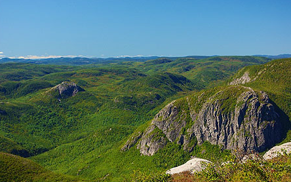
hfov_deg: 33.0
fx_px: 492
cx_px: 146
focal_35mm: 62
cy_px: 95
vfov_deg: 21.0
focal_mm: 40
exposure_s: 1/125
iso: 200
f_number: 6.7
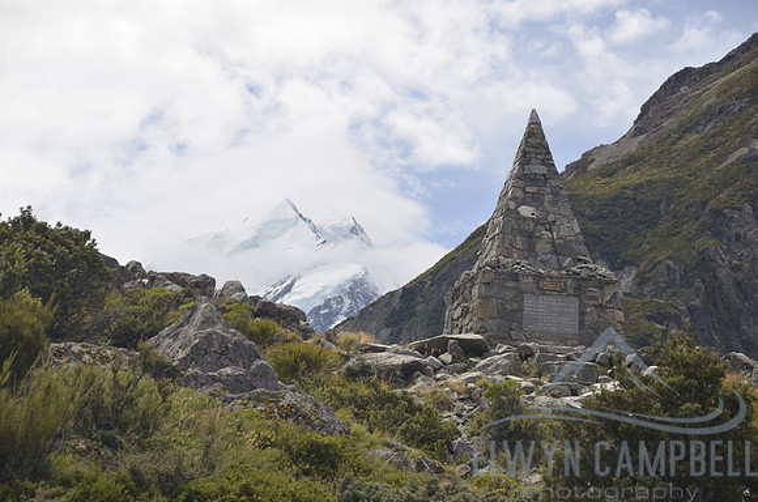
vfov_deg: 9.9
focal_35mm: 138
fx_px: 2899
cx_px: 379
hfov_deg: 14.9
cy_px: 251
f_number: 8
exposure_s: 1/250
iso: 200
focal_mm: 92
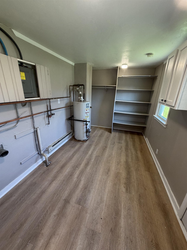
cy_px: 125
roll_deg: -1.8
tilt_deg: -18.8
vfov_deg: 102.1
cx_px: 94
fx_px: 101
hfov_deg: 85.7
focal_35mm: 14
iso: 320
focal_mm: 2.22
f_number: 2.2
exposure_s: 1/120
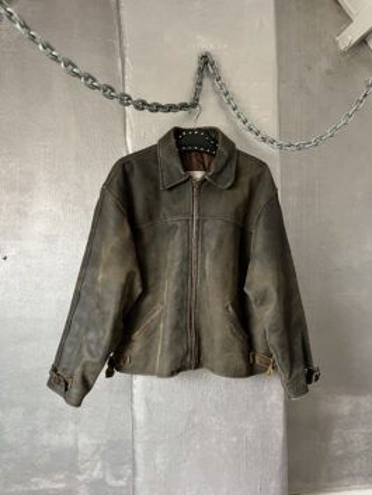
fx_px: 372
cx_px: 186
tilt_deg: -1.1
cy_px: 248
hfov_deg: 53.1
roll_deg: -0.9
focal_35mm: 26
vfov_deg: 67.3
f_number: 1.5
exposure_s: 1/60
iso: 160
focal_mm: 5.7
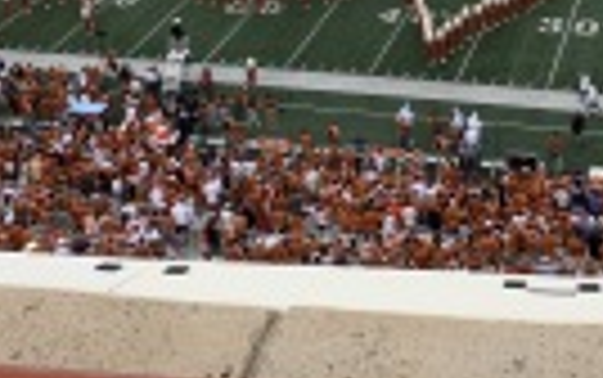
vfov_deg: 16.3
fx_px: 1234
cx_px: 423
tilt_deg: -15.4
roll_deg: +4.0
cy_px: -144
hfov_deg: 27.2
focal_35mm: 75
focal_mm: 4.25
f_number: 1.8
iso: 25
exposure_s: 1/386
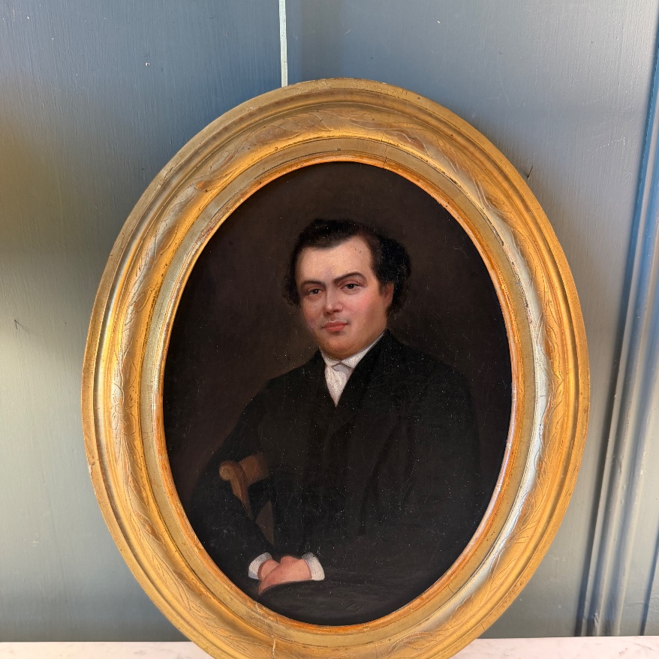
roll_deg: -0.7
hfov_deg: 55.6
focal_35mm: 29
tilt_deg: -16.4
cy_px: 388
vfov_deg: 55.3
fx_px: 625
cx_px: 336
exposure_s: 1/50
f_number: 1.78
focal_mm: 6.76
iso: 160
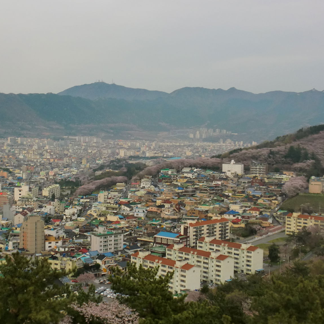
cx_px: 131
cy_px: 127
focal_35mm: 52
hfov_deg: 32.7
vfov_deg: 32.7
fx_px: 551
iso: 64
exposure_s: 1/80
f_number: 3.1
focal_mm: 6.3
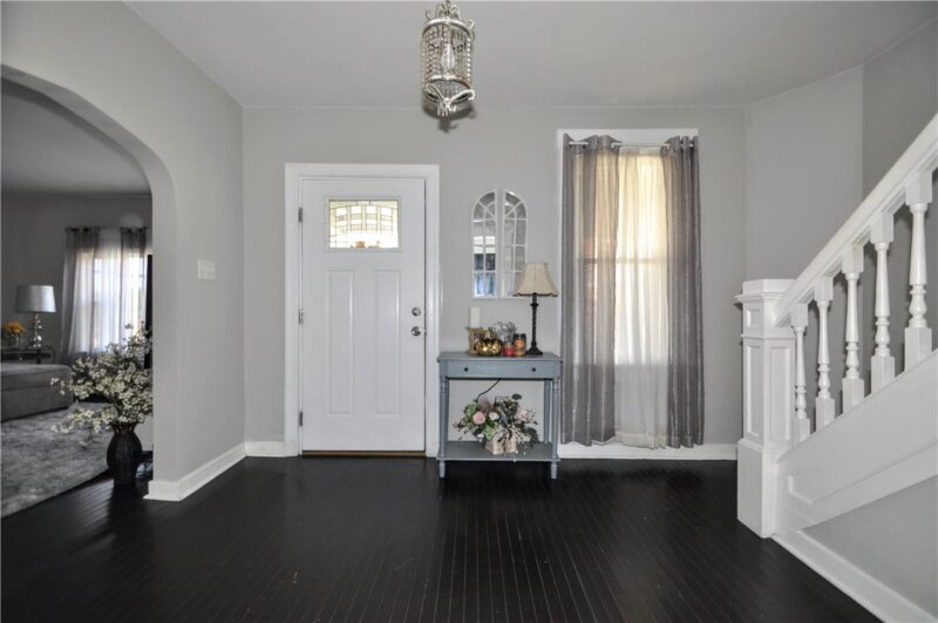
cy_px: 312
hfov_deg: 100.5
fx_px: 390
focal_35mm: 15
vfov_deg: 77.2
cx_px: 469
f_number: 4.5
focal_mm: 10
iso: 320
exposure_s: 1/60
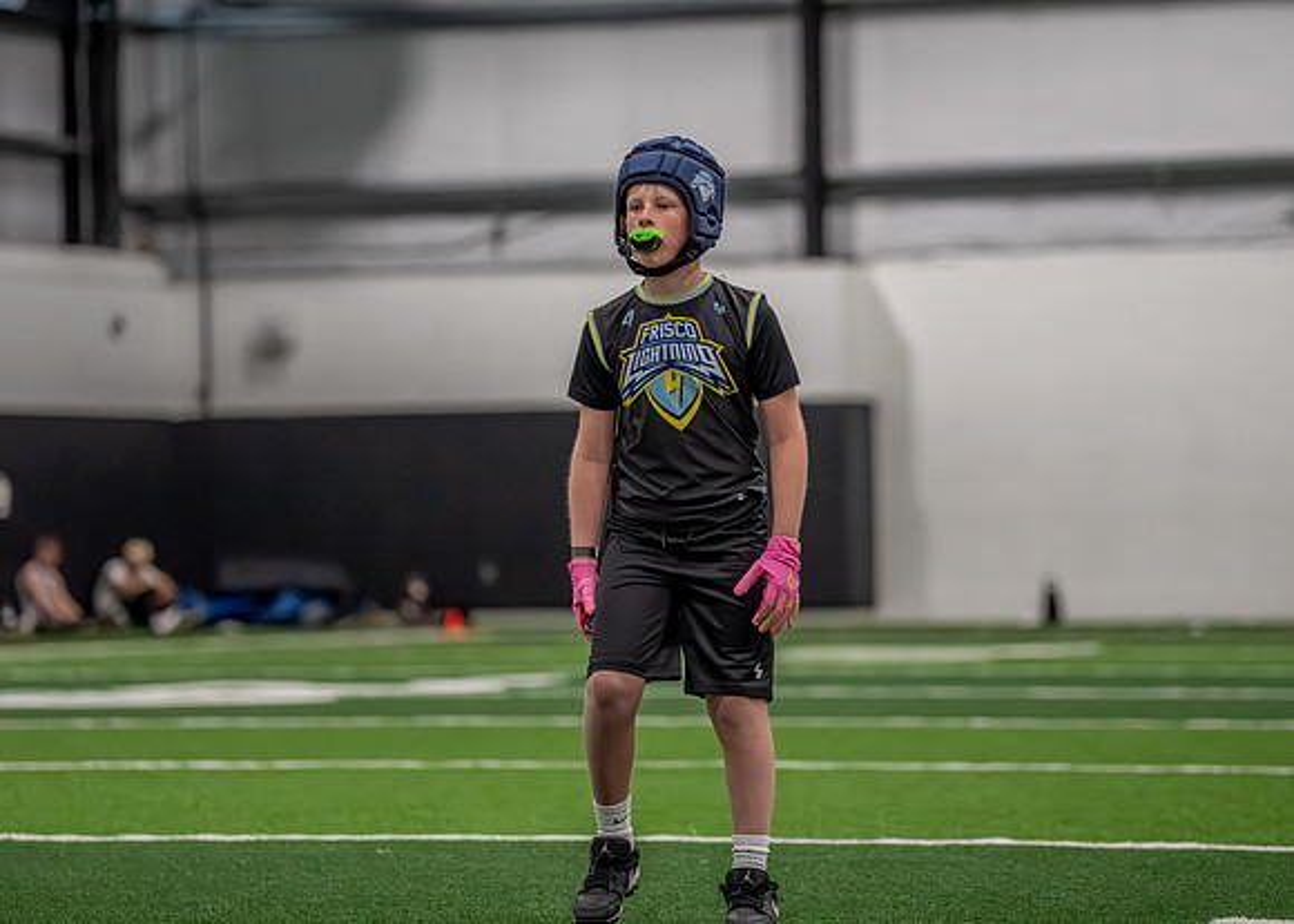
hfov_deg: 11.9
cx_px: 642
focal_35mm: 169
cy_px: 381
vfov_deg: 8.5
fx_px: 6214
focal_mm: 135
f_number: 2.8
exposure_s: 1/1250
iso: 6400
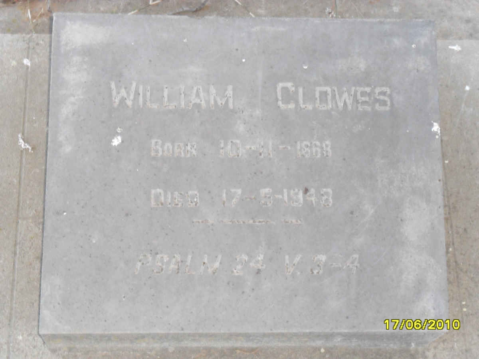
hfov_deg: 30.7
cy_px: 180
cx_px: 240
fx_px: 872
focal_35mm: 63
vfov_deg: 23.3
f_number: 5.6
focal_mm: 11.2
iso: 320
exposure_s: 1/60
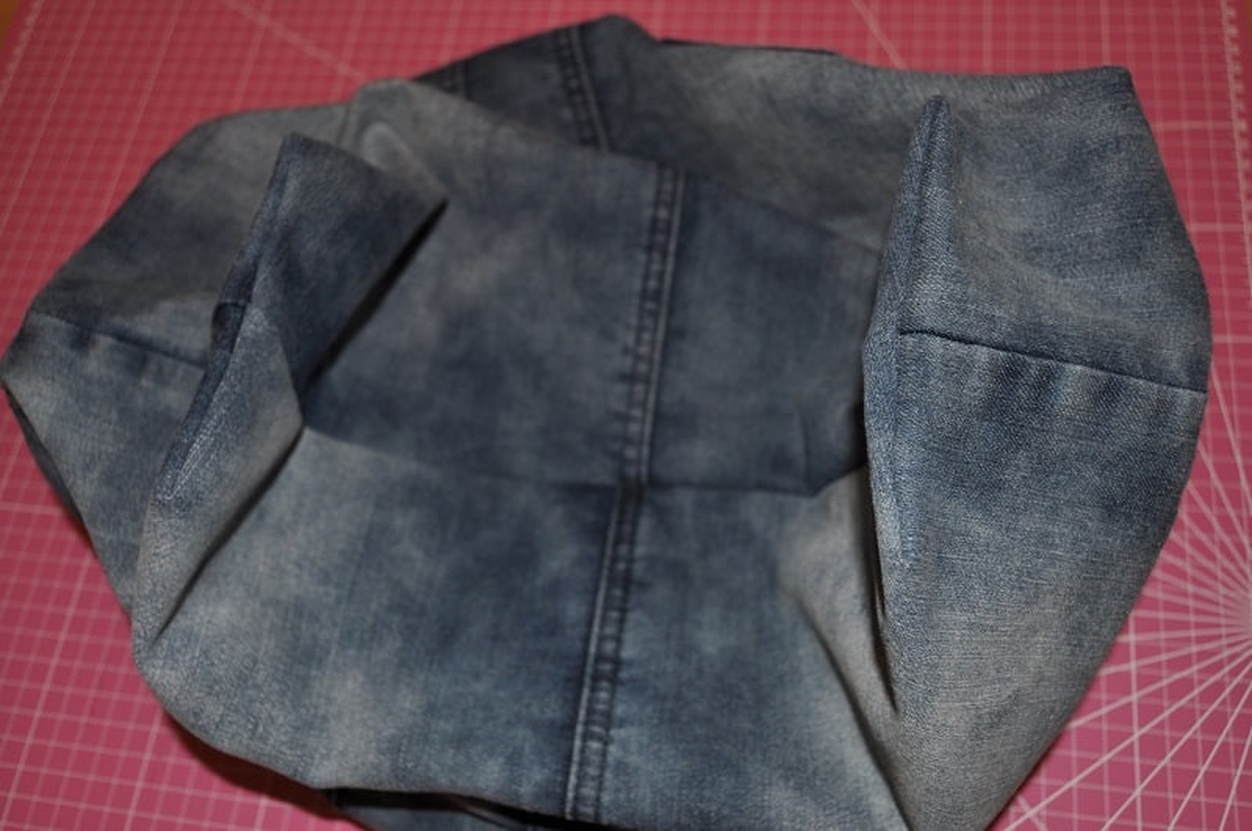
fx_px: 1146
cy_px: 416
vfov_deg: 39.9
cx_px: 626
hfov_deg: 57.3
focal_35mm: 33
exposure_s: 1/60
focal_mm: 22
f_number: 3.5
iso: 200
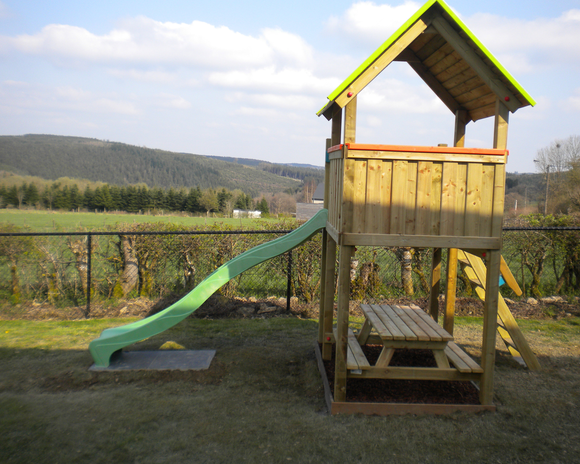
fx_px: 635
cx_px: 313
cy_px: 229
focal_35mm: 37
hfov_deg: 49.0
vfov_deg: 40.1
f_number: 4.6
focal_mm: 6.3
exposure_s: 1/360
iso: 80
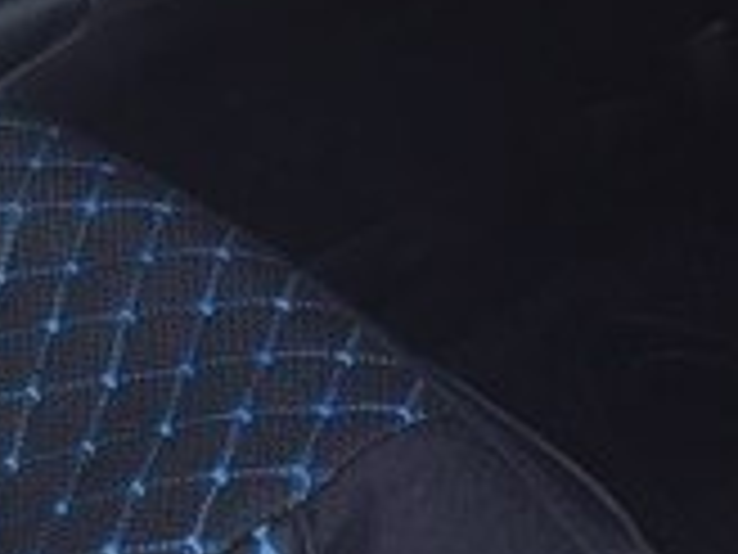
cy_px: -318
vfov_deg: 12.0
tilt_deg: -28.2
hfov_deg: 16.4
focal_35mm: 117
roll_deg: +2.5
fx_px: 2494
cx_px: -27
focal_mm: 4.15
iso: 50
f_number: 2.2
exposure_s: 1/100
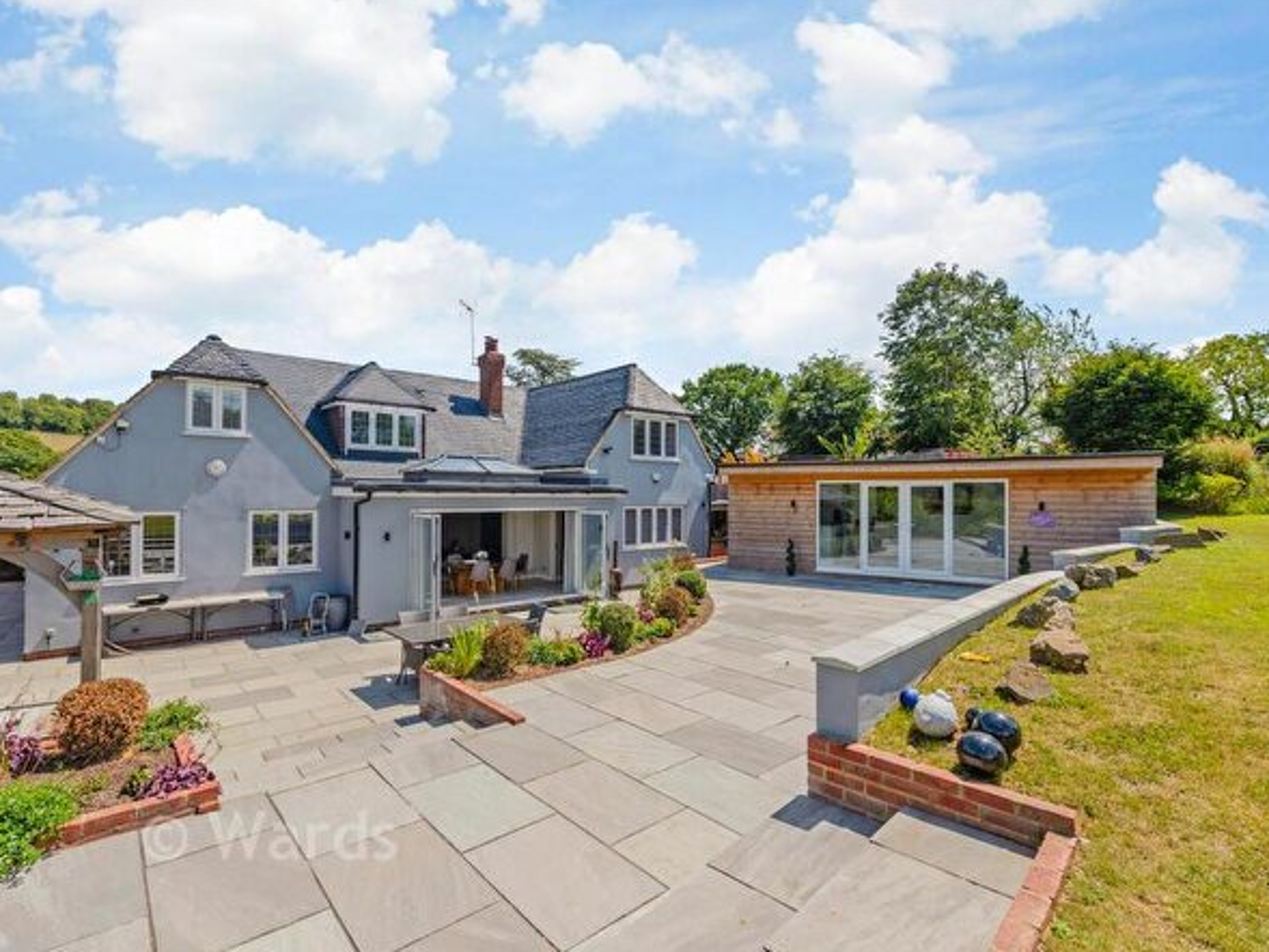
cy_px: 492
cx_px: 631
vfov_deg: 78.1
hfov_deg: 94.5
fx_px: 587
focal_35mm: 16
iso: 100
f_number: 8
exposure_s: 1/500
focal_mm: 14
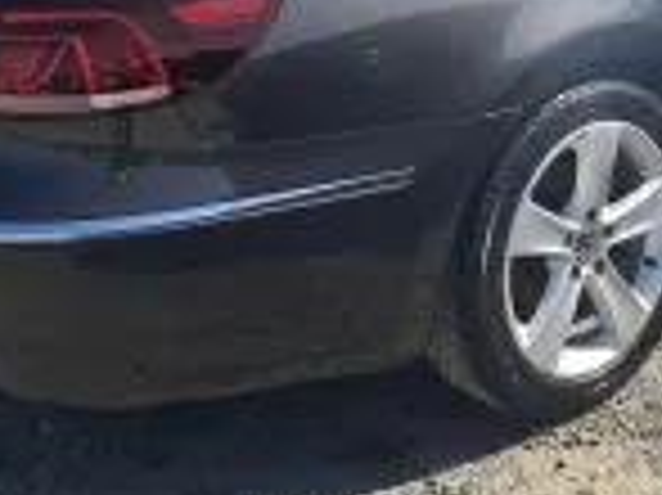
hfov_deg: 29.1
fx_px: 1261
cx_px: 468
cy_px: -18
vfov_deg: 21.3
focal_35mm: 66
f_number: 1.8
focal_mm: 4
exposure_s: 1/846
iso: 50
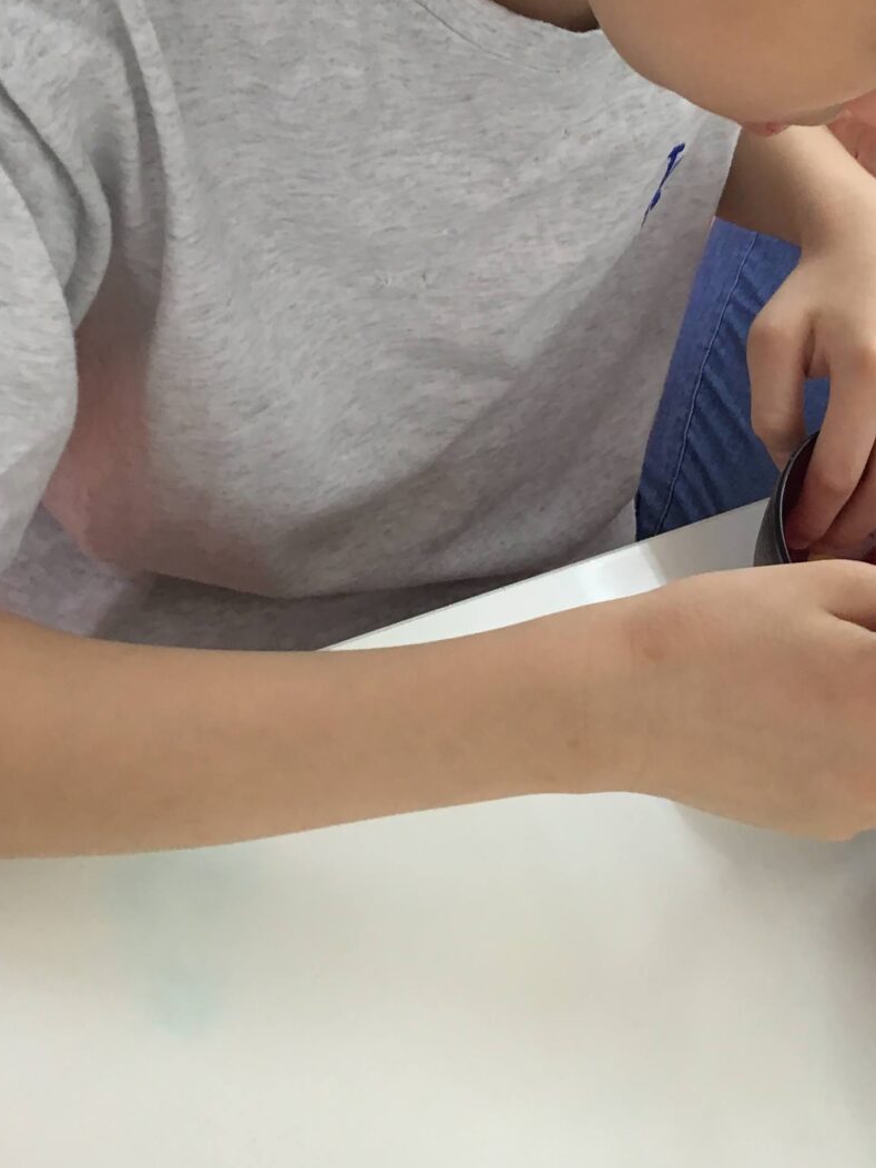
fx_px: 1788
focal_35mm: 53
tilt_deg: -50.9
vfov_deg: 35.8
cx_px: 599
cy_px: 386
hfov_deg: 27.3
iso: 32
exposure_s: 1/33
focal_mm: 3.3
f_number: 2.4
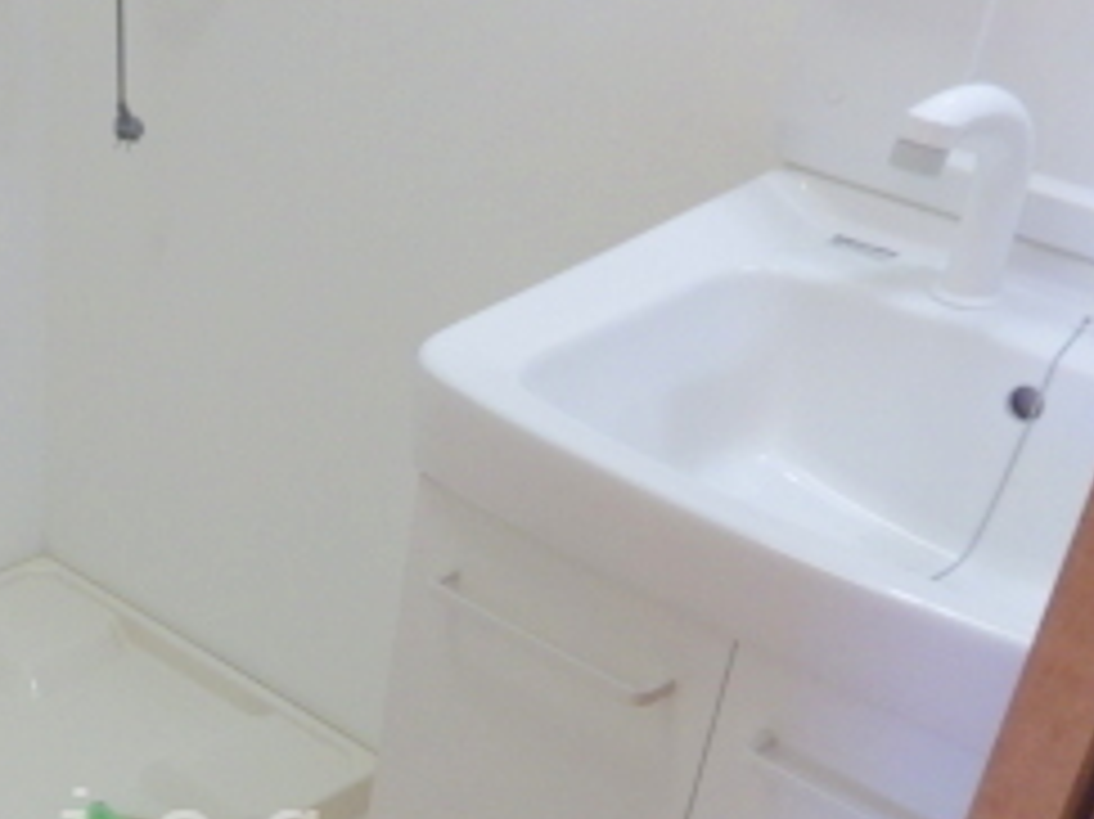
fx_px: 1832
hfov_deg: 31.1
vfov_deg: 24.0
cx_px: 36
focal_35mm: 58
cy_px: 832
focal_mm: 4
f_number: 3.1
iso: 160
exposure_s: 1/45
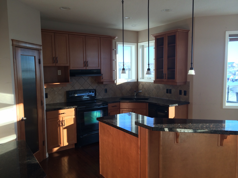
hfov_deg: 60.0
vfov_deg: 46.8
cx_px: 119
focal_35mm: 30
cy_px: 89
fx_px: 206
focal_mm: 4.12
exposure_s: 1/120
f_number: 2.2
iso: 40
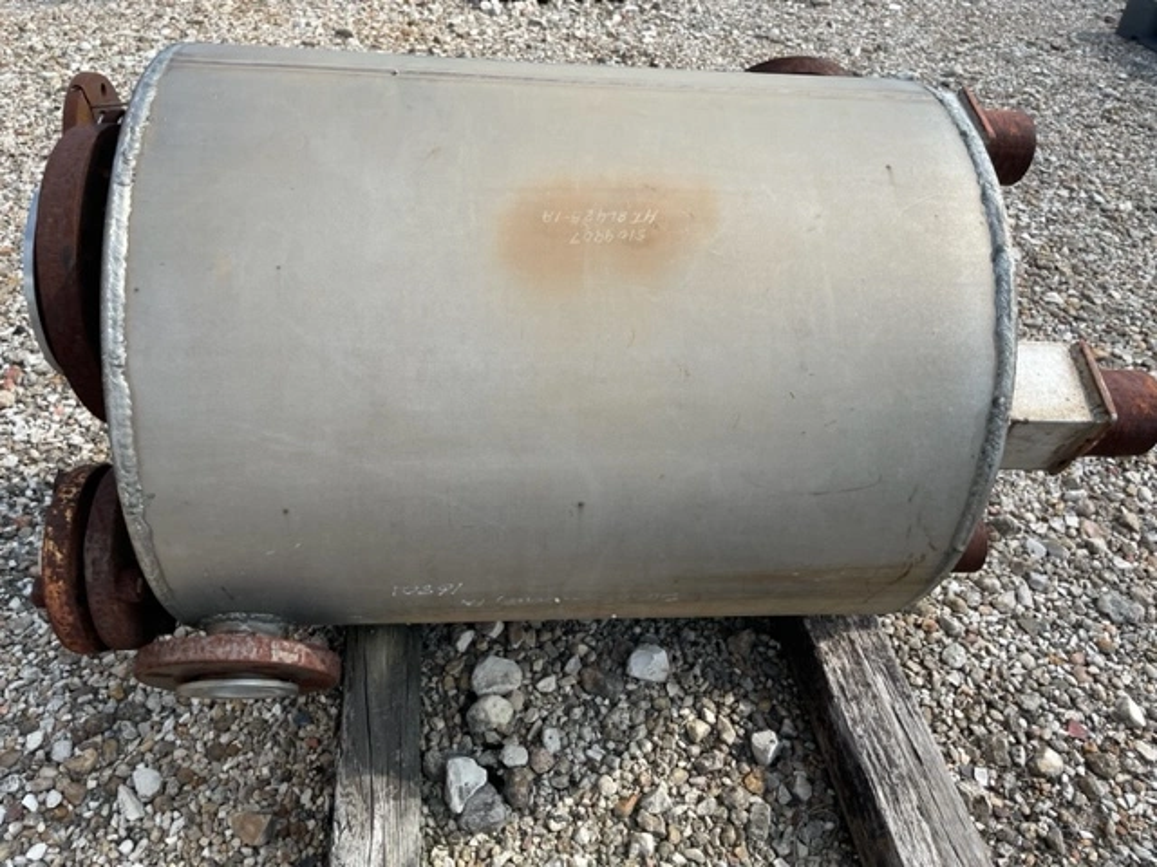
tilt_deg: -39.2
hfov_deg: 67.3
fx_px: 869
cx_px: 578
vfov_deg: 53.1
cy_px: 434
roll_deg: -3.2
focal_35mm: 26
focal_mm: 4.2
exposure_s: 1/1795
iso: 32
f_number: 1.6
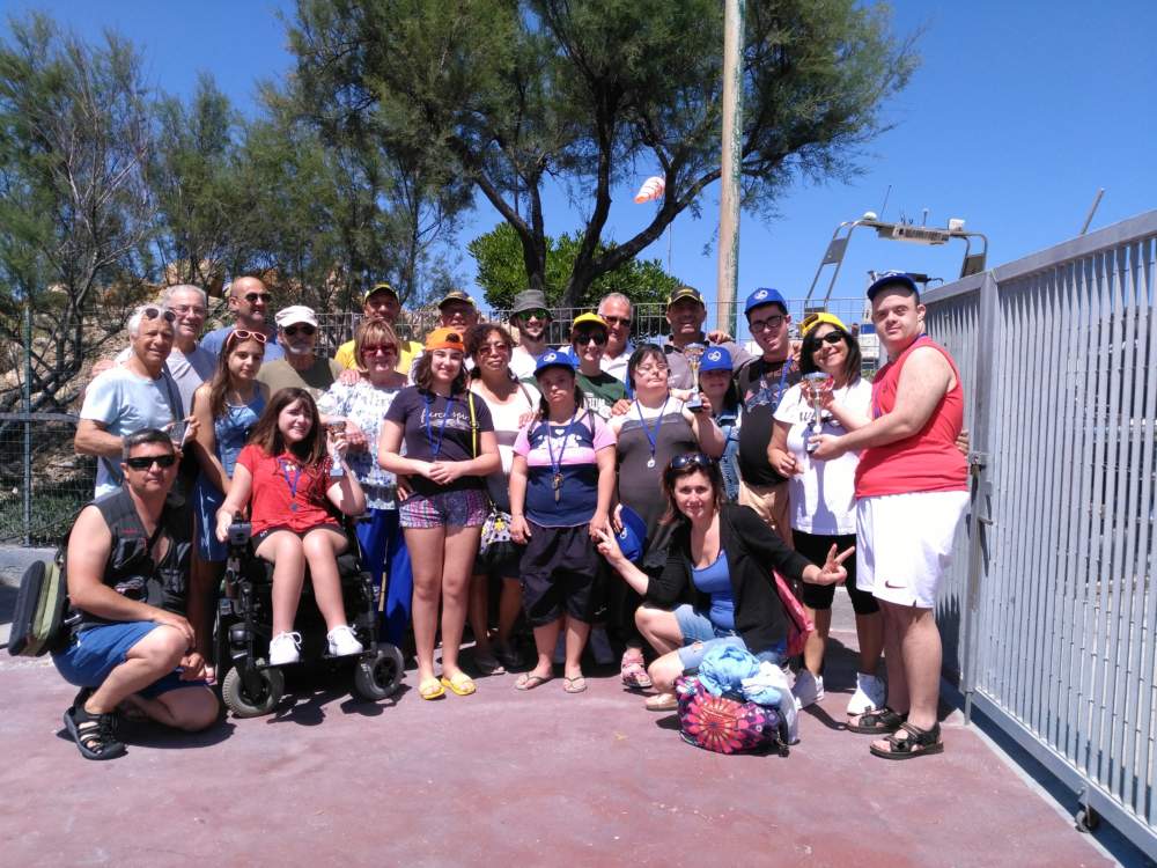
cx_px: 578
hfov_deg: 63.4
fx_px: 936
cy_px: 434
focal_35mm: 28
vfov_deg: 49.7
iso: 100
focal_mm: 2.96
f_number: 2
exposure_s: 1/1175
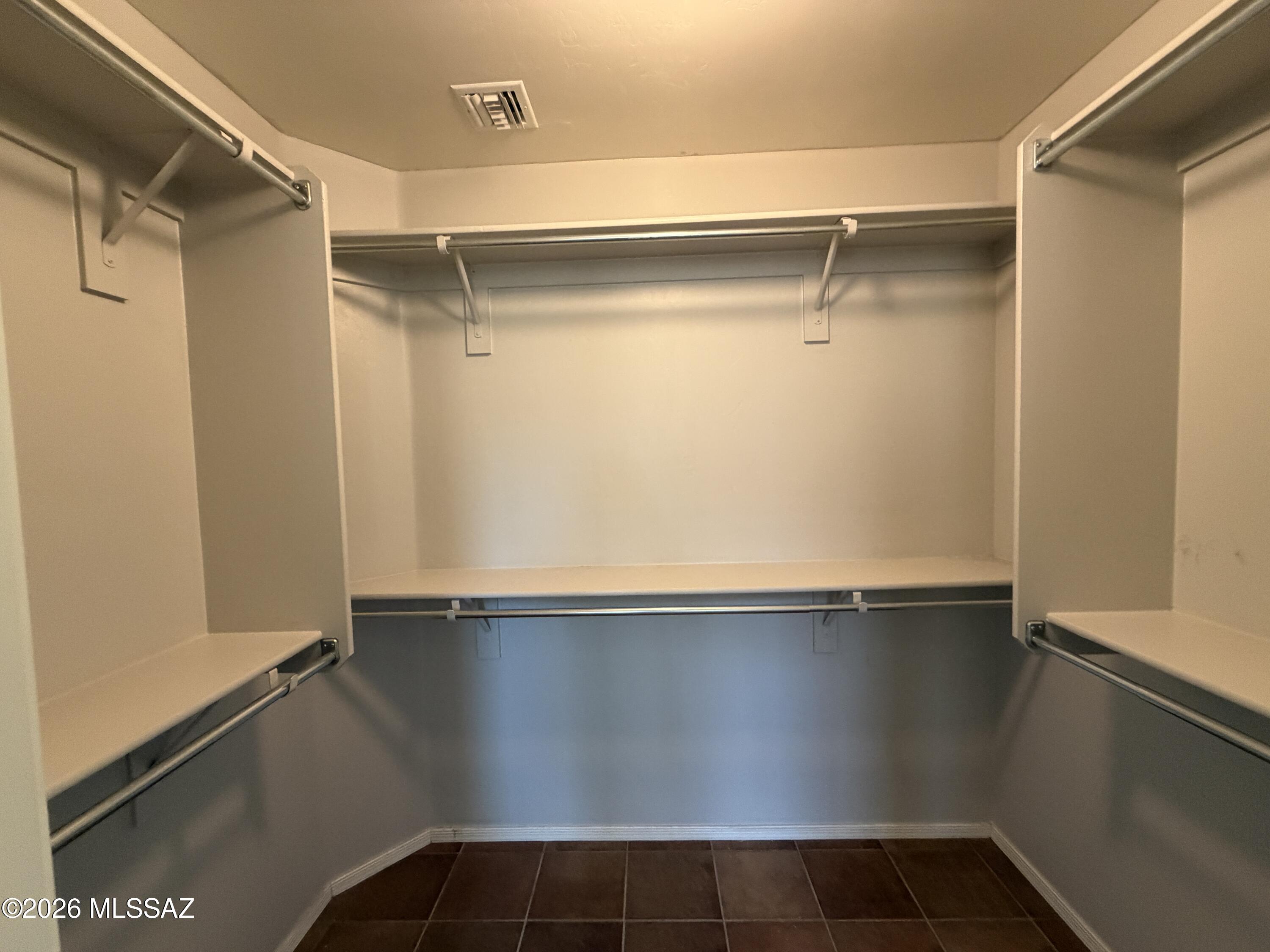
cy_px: 476
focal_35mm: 14
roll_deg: +2.4
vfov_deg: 85.7
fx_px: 514
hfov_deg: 102.1
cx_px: 635
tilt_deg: -2.5
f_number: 2.2
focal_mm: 2.22
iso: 400
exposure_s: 1/60
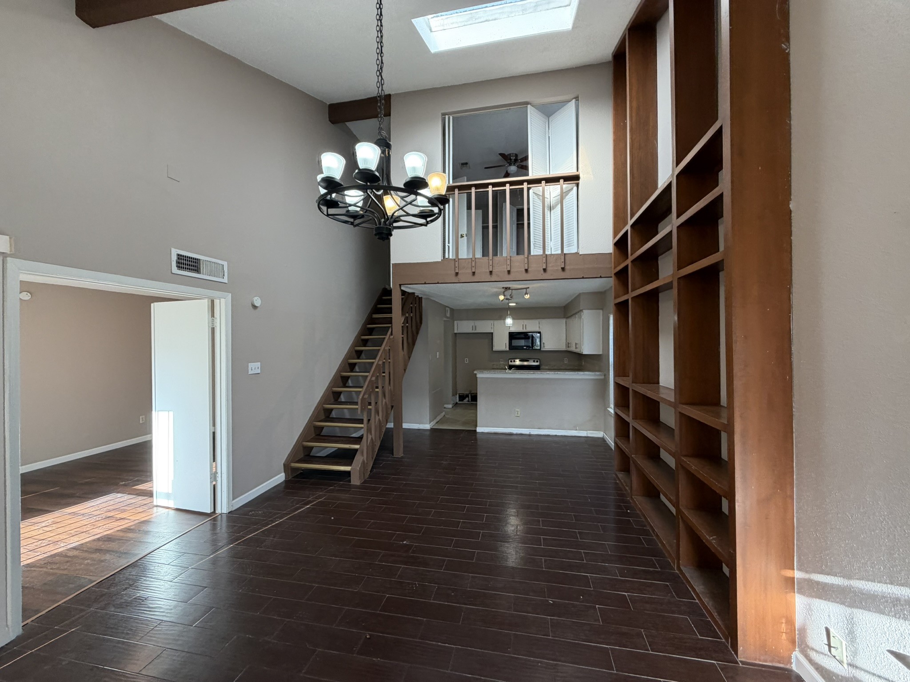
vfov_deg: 85.7
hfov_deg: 102.1
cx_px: 455
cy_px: 341
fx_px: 368
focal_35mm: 14
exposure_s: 1/121
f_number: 2.2
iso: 125
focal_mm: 2.22
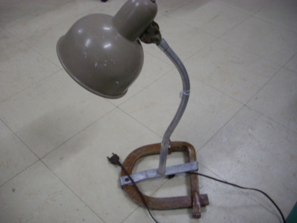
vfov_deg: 37.7
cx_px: 148
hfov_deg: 49.0
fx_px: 326
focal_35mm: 38
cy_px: 112
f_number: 2.8
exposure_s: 1/15
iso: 400
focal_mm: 7.9
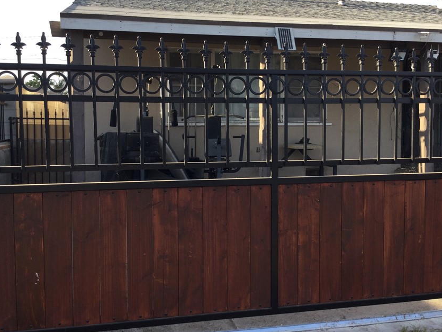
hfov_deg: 48.9
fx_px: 485
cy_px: 155
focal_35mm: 38
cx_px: 234
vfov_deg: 37.7
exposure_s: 1/207
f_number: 2.4
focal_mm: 3.3
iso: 25
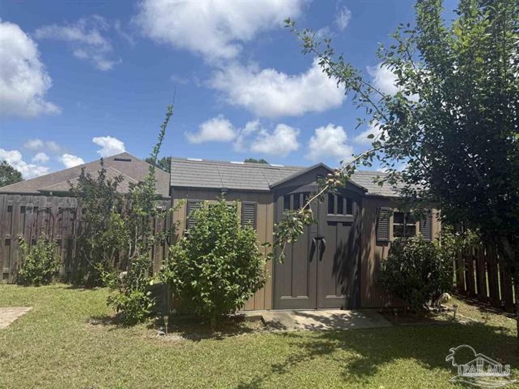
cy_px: 194
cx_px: 260
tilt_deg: +3.8
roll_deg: -1.3
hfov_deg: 71.6
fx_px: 360
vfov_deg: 56.8
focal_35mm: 24
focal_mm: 6.76
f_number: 1.78
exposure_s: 1/4975
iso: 80
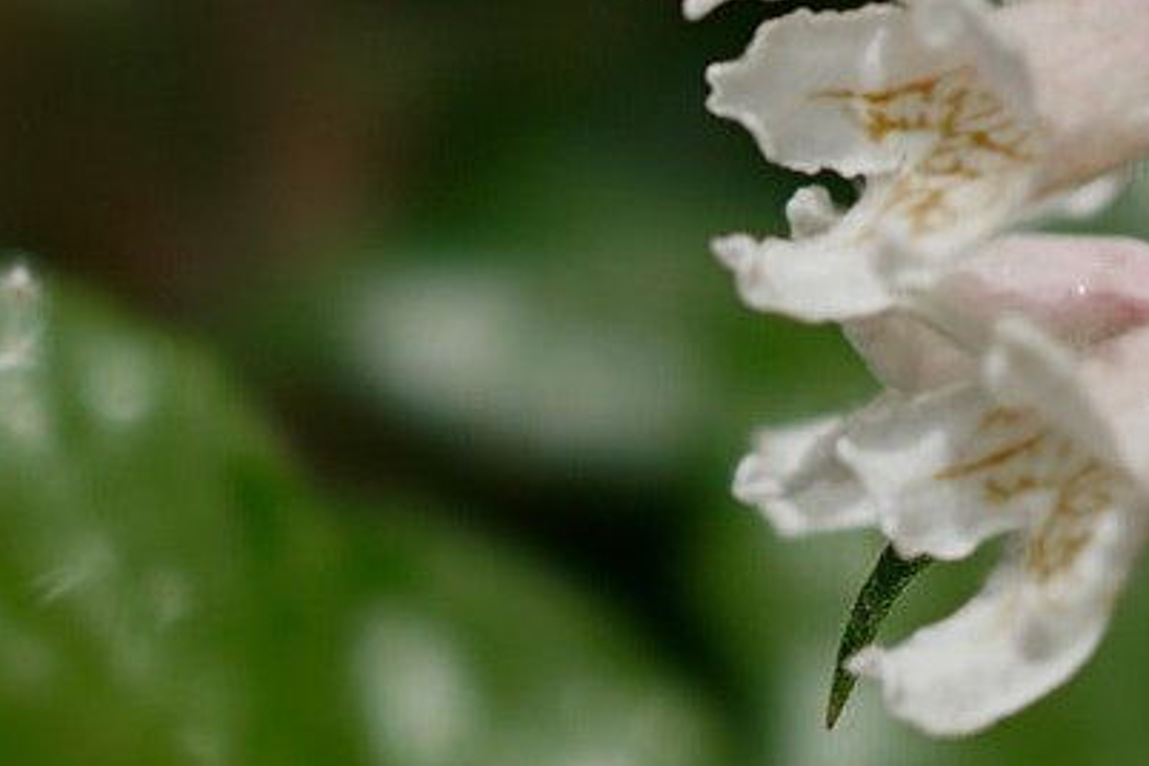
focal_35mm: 398
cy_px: -283
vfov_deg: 3.4
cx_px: 749
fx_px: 12702
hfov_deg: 5.2
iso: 100
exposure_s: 1/1000
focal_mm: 100
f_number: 5.6
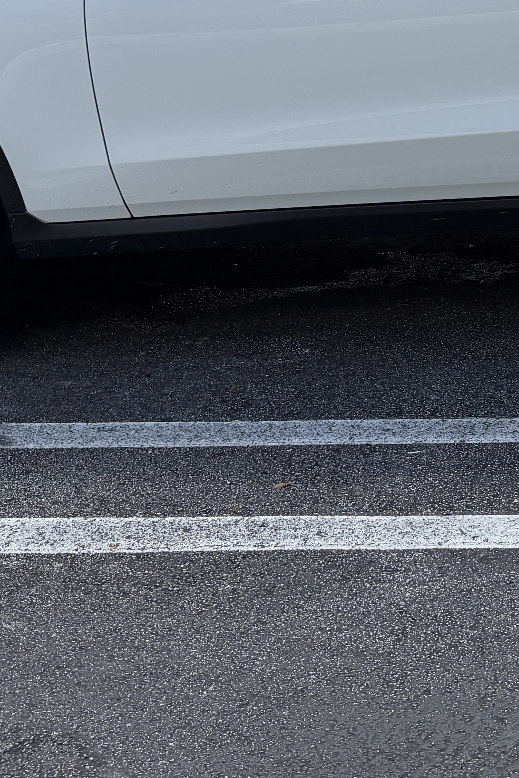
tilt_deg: -8.7
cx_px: 550
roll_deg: +0.8
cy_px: 7
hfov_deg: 18.3
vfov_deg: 26.6
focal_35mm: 72
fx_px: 1557
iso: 100
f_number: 1.78
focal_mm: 6.76
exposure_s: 1/2110
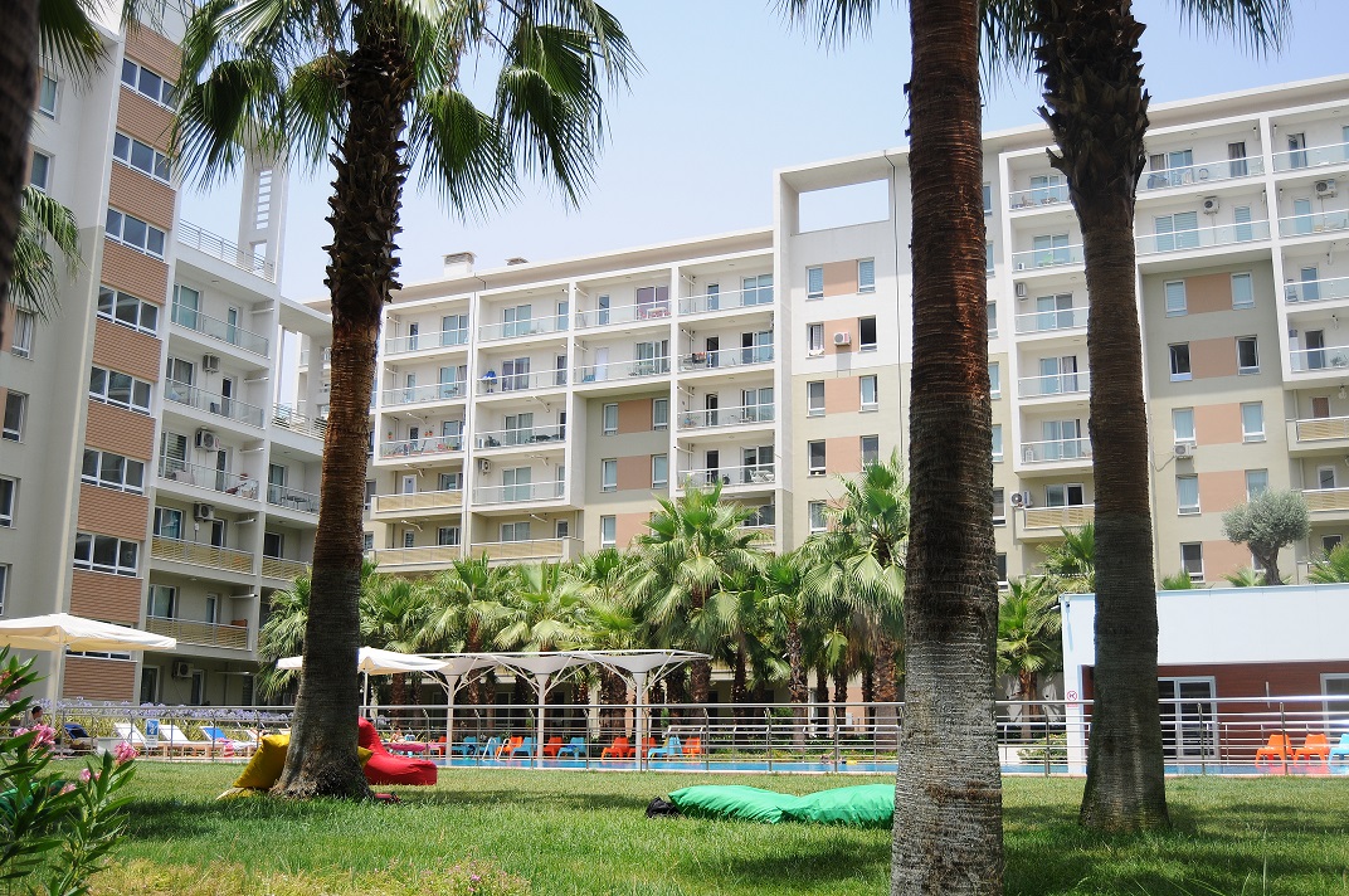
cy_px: 448
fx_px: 1347
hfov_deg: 53.2
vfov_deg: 36.8
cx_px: 674
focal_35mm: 36
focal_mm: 24
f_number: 3.8
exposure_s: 1/1250
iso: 200
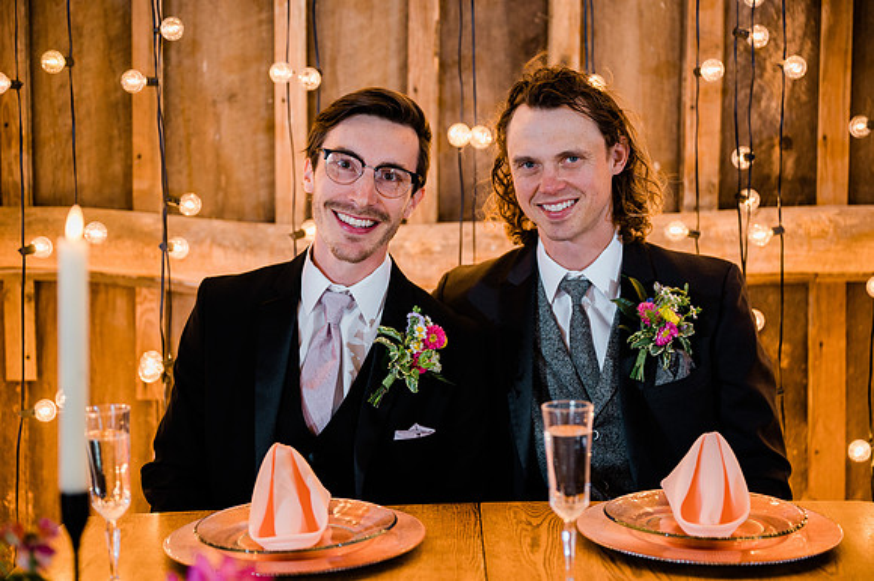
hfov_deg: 36.3
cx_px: 437
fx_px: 1334
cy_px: 290
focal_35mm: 55
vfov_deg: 24.6
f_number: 2.8
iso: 800
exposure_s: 1/200
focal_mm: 55
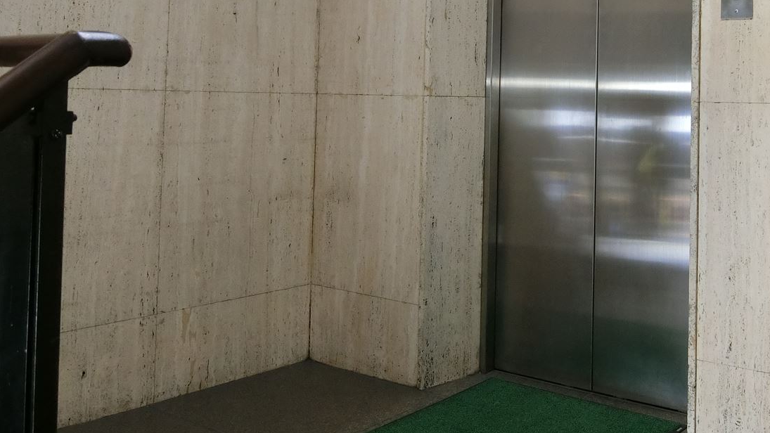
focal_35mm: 43
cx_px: 561
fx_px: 878
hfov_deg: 46.0
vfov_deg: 26.9
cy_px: 60
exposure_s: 1/50
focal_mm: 5.7
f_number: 3.1
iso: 400
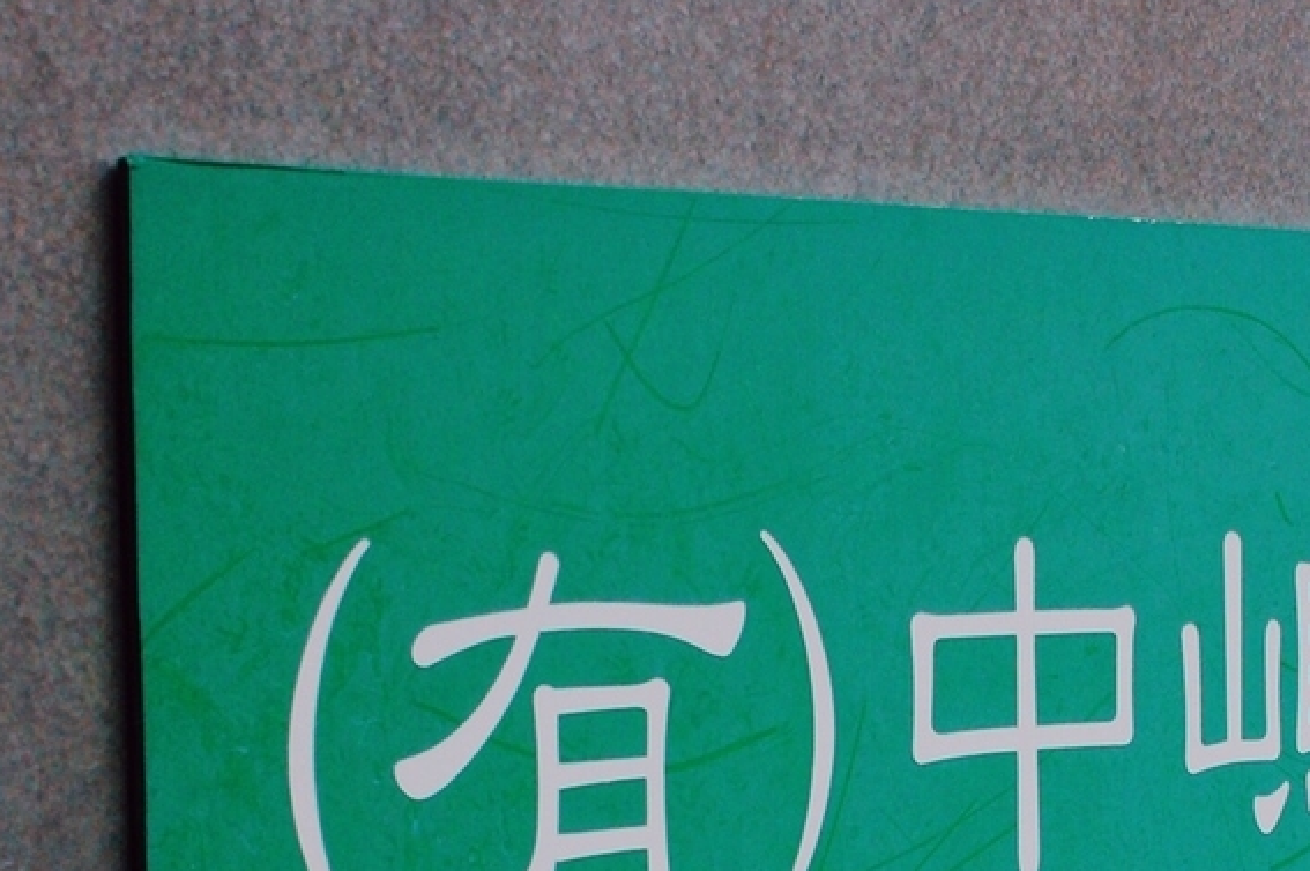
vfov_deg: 12.2
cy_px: 855
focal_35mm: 111
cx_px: 1144
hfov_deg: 18.2
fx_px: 4038
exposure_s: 1/800
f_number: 14
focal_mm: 35
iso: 800
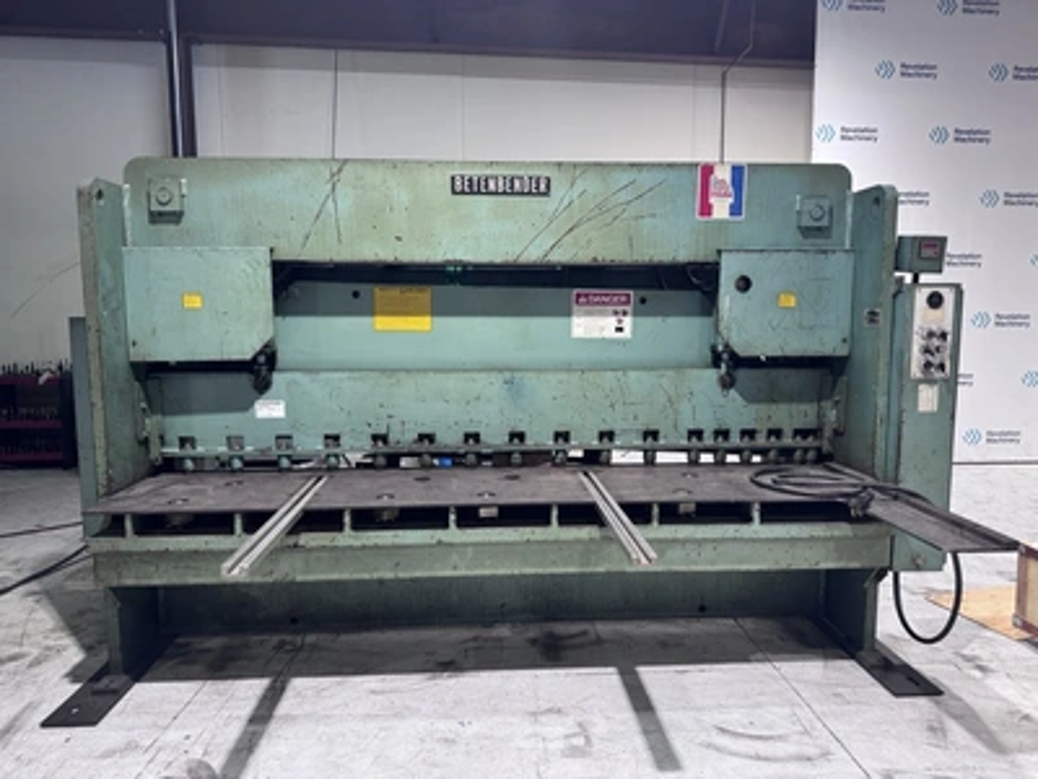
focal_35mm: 24
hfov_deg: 71.6
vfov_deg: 56.8
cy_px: 390
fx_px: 720
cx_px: 519
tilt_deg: -6.6
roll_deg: +0.2
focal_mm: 6.76
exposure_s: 1/60
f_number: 1.78
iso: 160
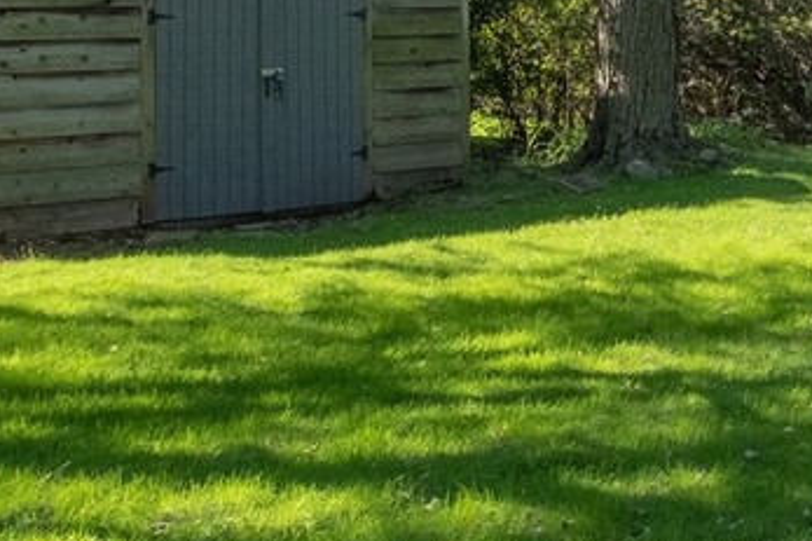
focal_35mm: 70
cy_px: 5
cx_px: 1051
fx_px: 1578
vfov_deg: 18.9
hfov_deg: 25.1
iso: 400
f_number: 8
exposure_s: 1/160
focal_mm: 10
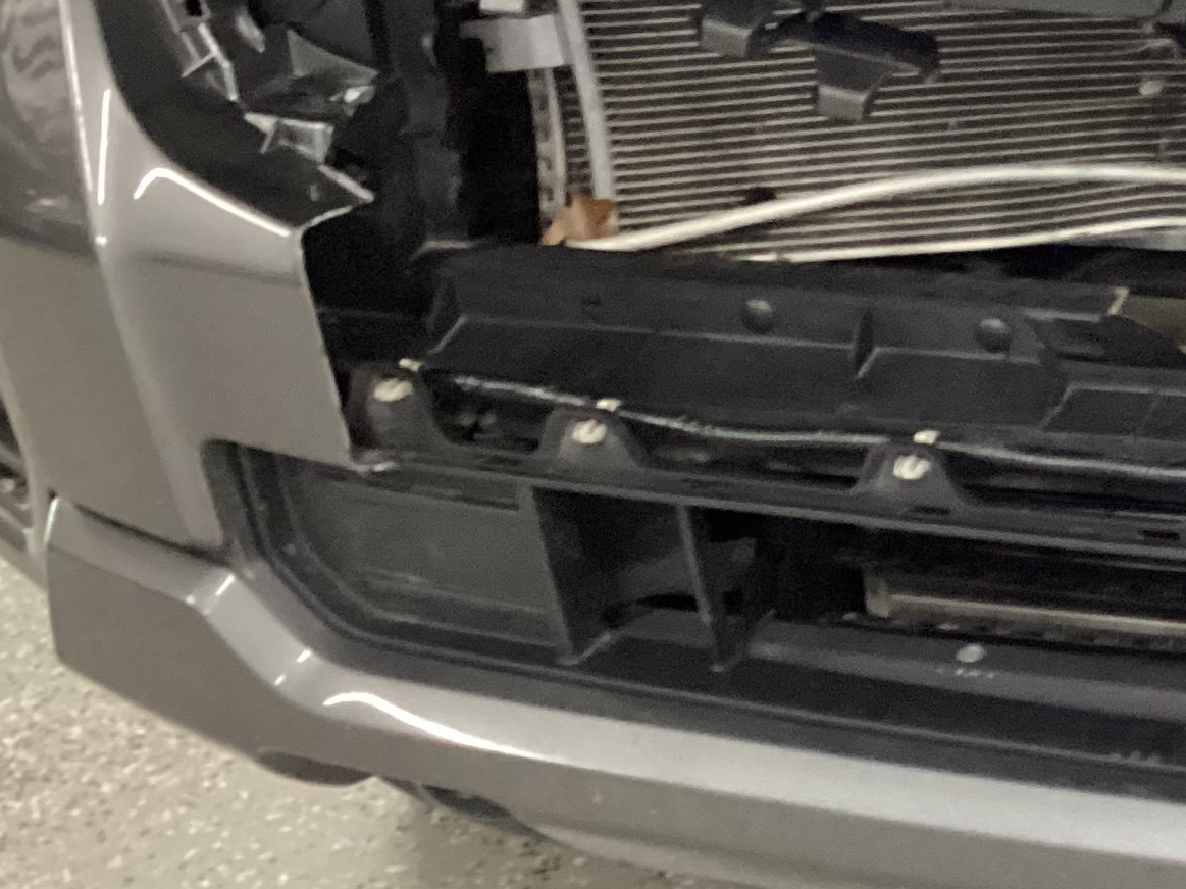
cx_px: 1368
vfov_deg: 17.0
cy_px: 422
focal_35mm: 87
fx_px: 2980
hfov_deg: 21.2
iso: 500
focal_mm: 3.3
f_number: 2.4
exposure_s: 1/30
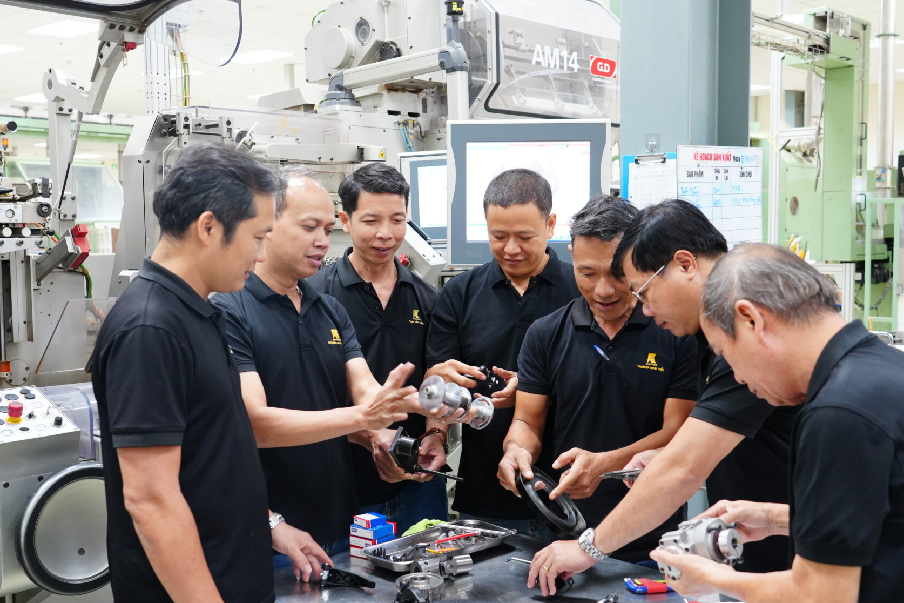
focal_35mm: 39
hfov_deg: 49.5
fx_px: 979
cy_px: 314
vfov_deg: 34.2
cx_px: 464
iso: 2000
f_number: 5
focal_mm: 34
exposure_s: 1/50
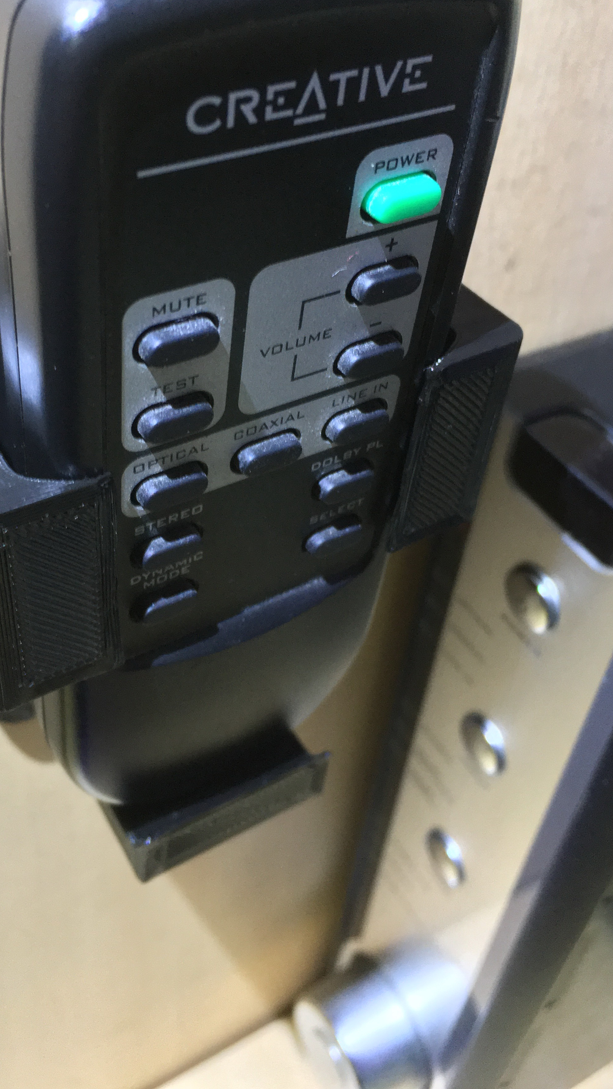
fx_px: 1041
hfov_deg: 32.7
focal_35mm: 36
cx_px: 247
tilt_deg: -40.6
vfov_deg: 55.1
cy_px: 471
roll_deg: -5.6
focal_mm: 4.15
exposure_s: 1/20
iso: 200
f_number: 2.2
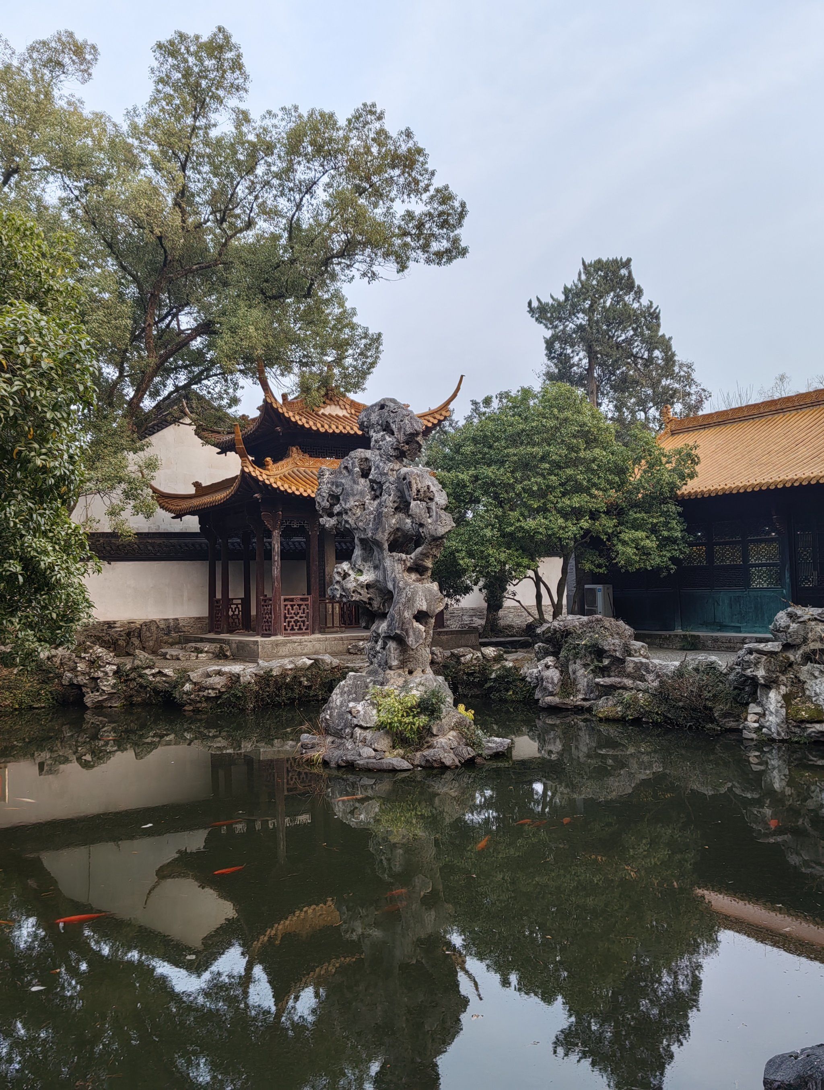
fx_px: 1010
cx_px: 412
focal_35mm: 32
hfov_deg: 44.4
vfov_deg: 56.7
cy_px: 545
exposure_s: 1/172
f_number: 1.9
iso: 50
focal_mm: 5.52
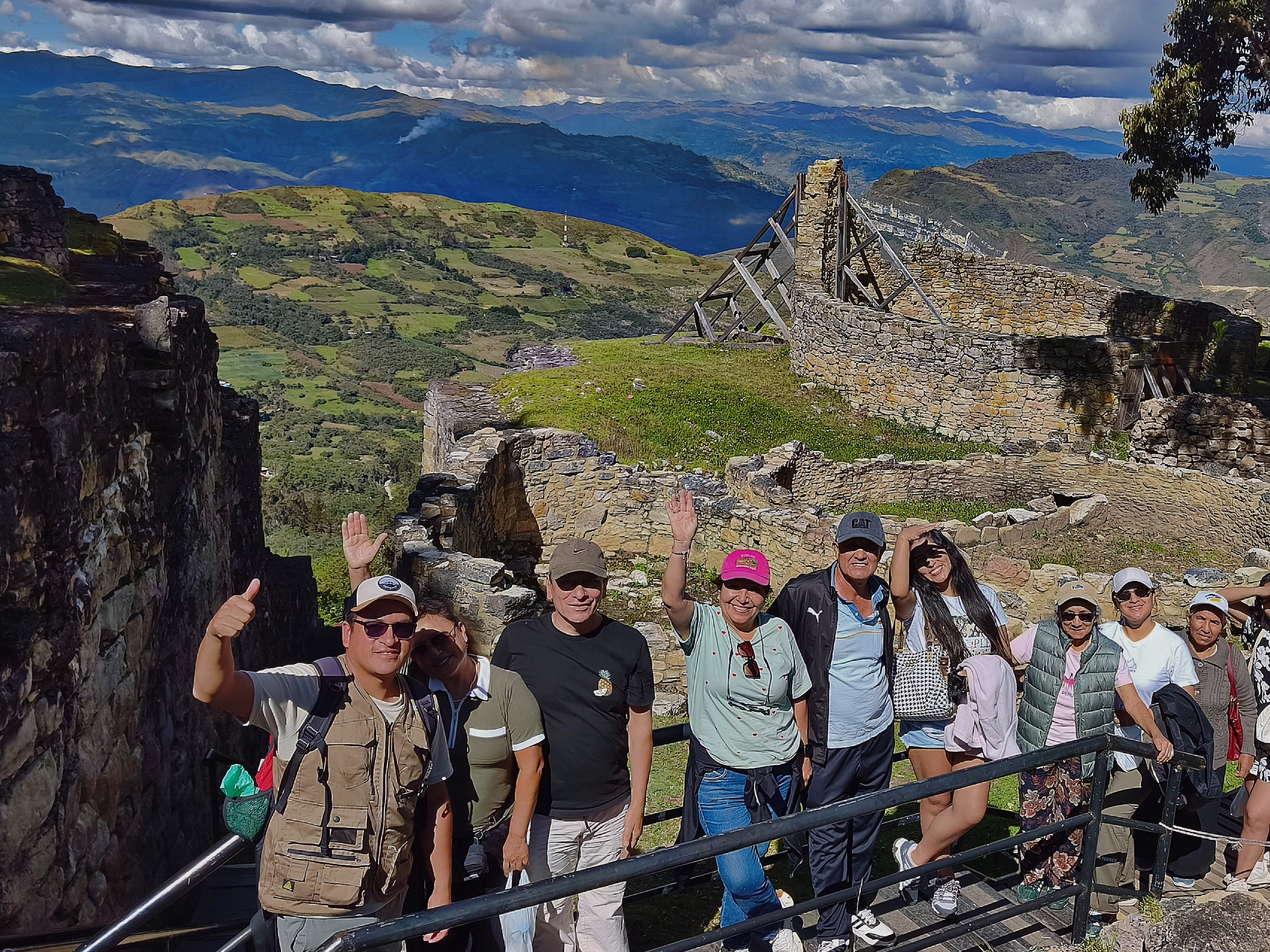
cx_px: 812
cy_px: 492
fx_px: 1321
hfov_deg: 50.7
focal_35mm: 36
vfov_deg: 39.6
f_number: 1.7
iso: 50
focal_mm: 6.06
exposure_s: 1/1217
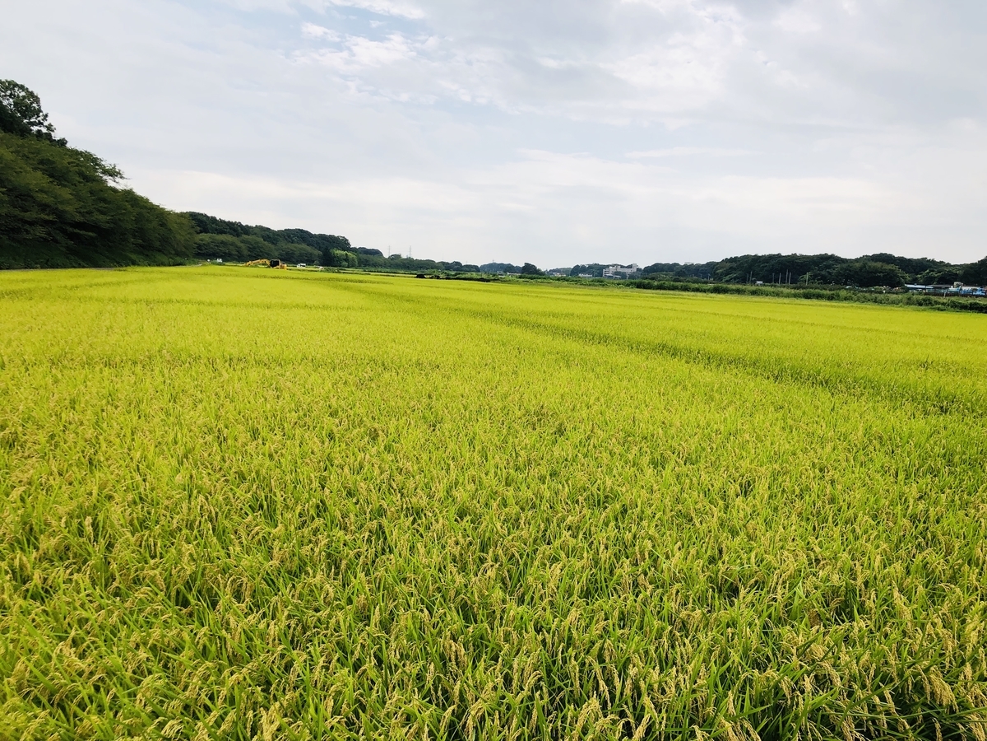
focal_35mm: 28
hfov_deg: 63.4
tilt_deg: -6.0
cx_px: 494
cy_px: 370
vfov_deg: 49.7
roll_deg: -2.5
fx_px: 798
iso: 20
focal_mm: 4
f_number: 1.8
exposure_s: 1/2288
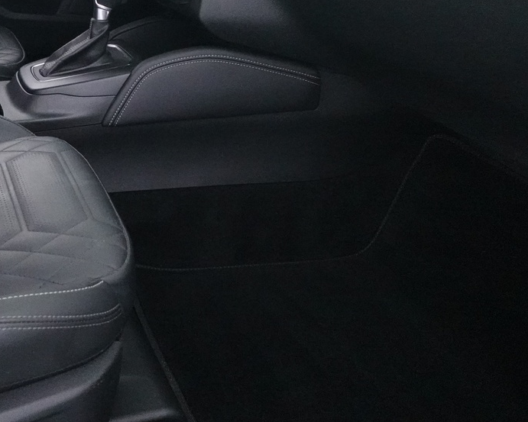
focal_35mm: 44
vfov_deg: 33.0
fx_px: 688
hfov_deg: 38.5
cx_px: 34
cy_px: 76
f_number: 2
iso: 4000
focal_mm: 7.6
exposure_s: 1/80
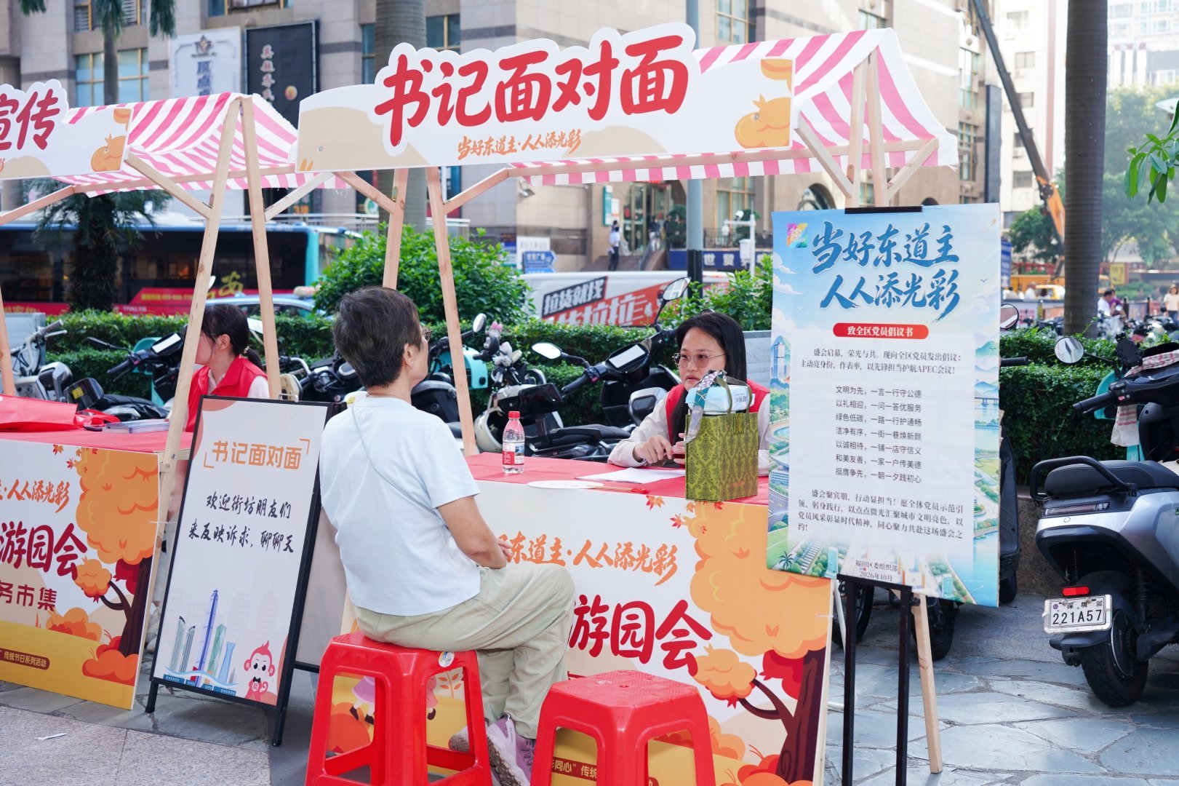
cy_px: 393
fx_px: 1506
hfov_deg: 42.8
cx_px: 590
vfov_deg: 29.2
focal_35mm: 46
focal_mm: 46
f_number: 5
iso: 400
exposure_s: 1/250
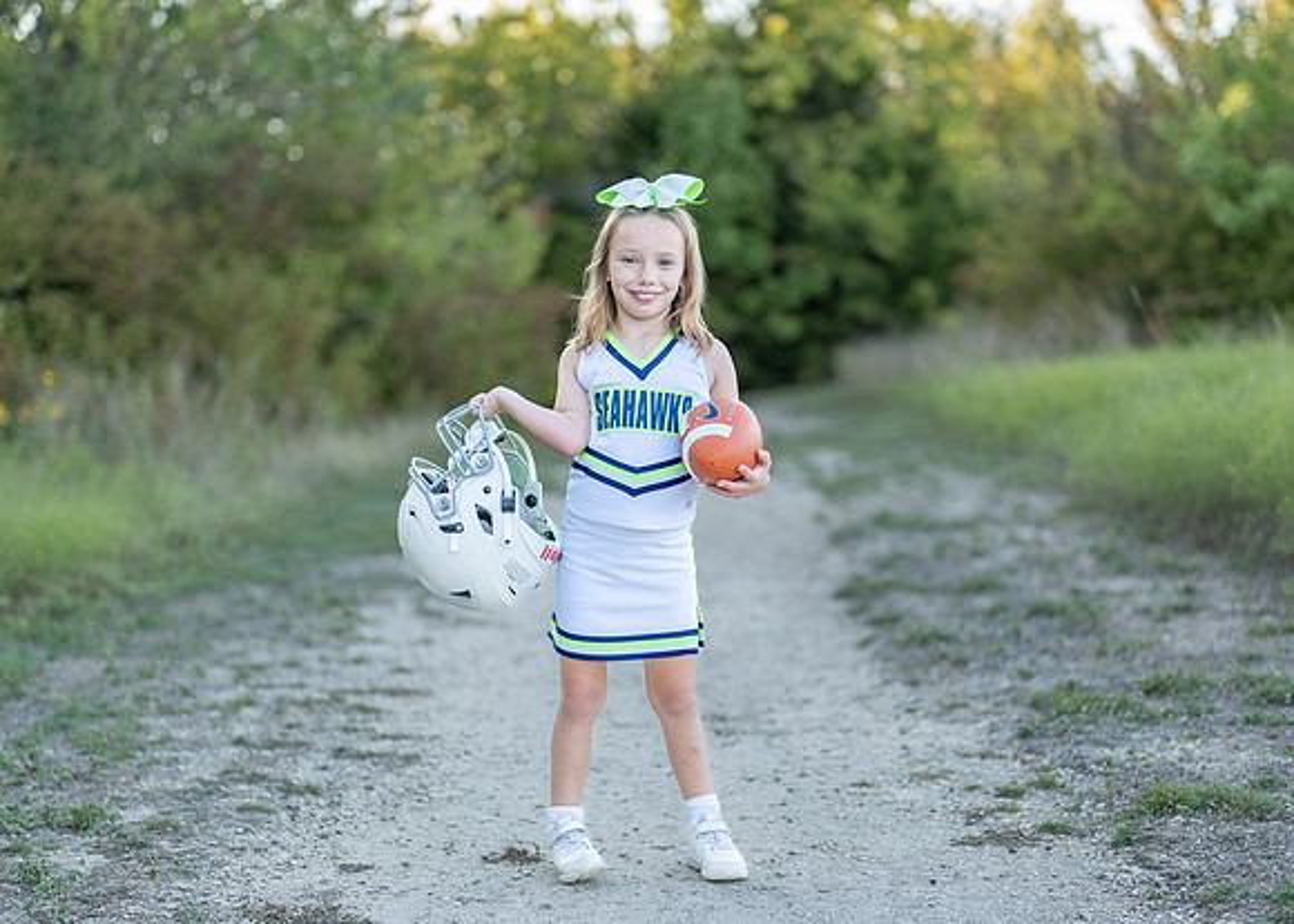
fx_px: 2488
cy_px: 522
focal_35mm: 68
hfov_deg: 29.2
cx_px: 640
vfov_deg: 21.0
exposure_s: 1/640
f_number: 1.2
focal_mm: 50
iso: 100
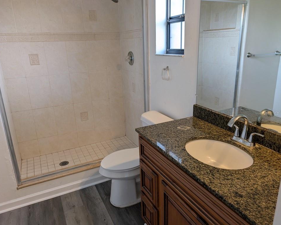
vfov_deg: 56.8
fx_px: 208
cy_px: 112
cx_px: 142
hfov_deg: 68.1
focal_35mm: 25
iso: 46
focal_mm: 6.9
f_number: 1.68
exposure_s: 1/40
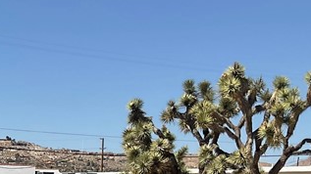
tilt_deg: -10.4
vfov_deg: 10.9
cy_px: 335
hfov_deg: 20.0
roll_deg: -1.2
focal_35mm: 102
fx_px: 841
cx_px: -38
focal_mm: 3
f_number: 1.8
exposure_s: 1/3322
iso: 16
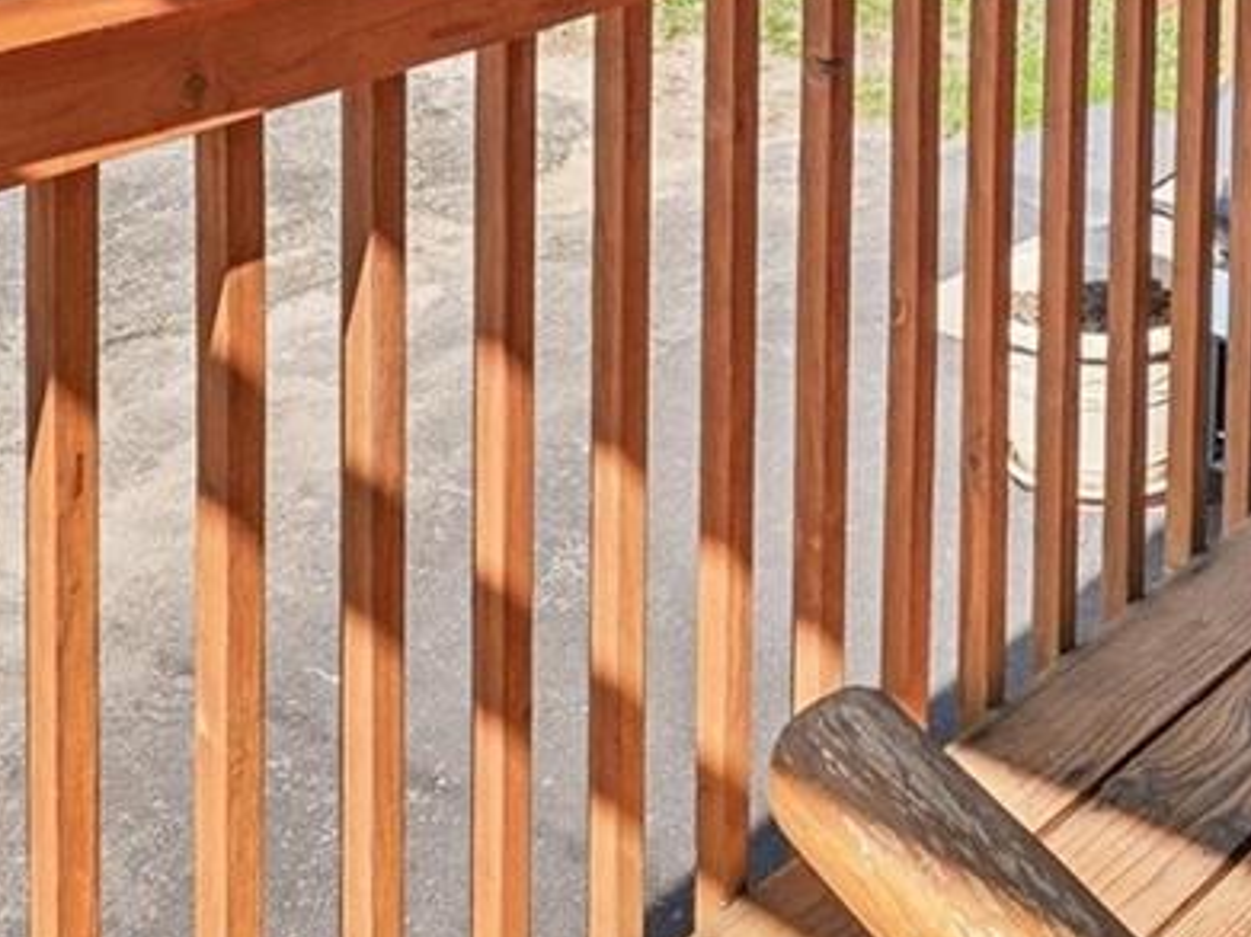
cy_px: -643
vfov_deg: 18.6
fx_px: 2347
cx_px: 768
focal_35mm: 65
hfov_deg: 29.7
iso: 100
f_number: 8
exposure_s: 1/125
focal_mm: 11
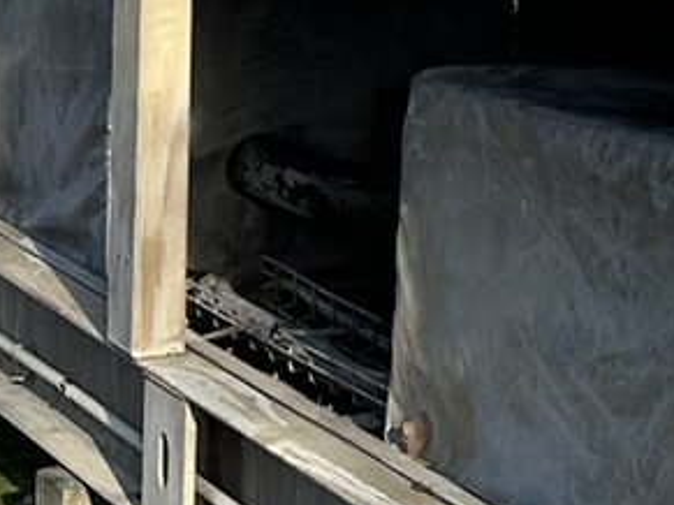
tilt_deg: +0.3
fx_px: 3289
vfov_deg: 8.5
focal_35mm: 169
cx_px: 1241
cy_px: -394
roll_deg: -0.3
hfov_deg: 10.9
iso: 80
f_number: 1.78
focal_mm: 6.86
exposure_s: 1/2882
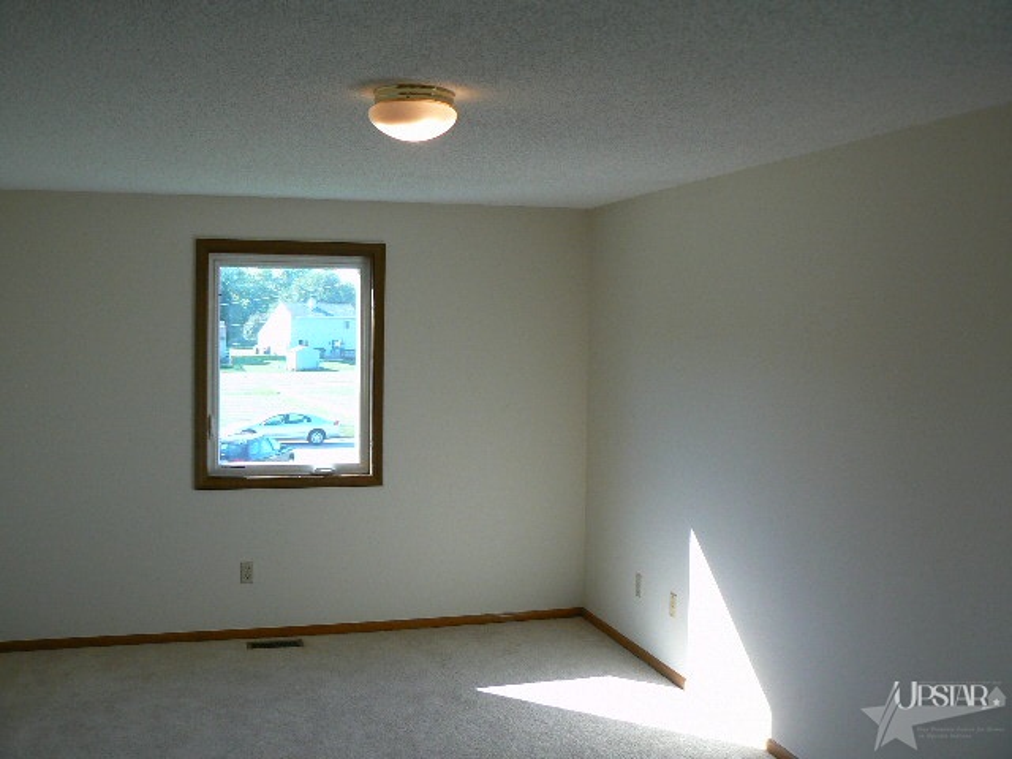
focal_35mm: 36
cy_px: 380
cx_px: 506
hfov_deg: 51.4
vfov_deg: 39.7
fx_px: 1052
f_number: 3.2
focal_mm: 6
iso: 80
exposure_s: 1/50
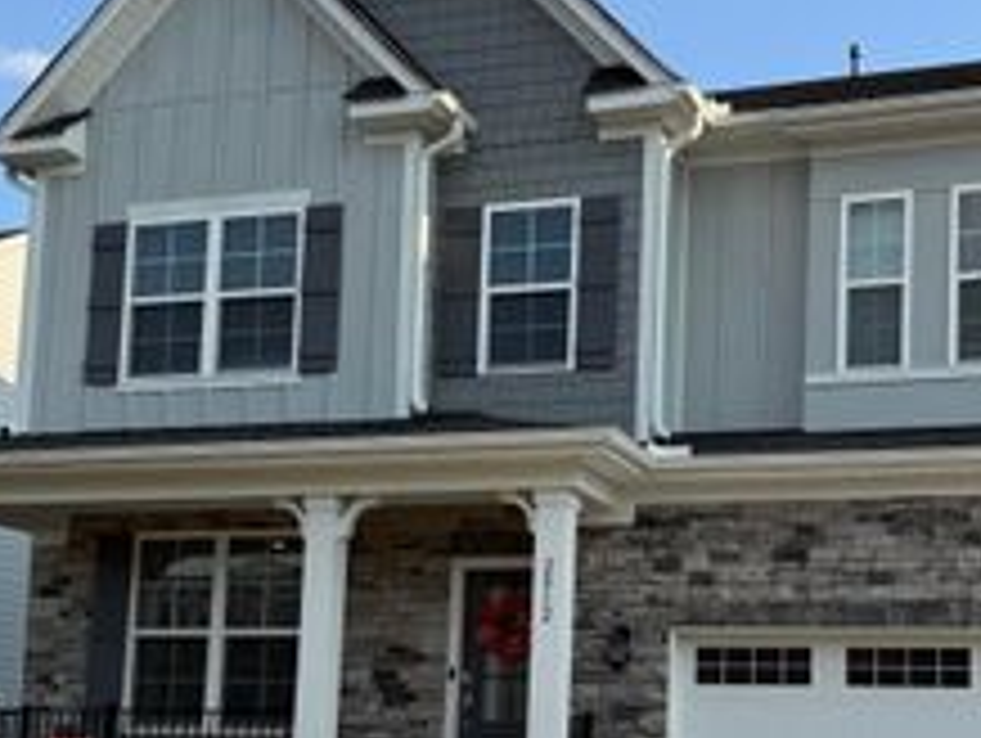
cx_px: 670
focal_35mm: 55
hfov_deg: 34.5
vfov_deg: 26.1
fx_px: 1560
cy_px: 592
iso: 80
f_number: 1.78
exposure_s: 1/2703
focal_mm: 6.76
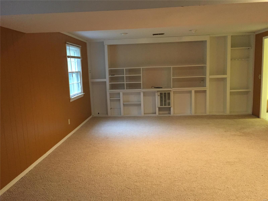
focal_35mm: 29
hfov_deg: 61.7
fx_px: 225
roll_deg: +1.6
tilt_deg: -7.6
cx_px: 134
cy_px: 100
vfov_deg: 48.2
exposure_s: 1/33
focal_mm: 4.15
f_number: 2.2
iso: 320
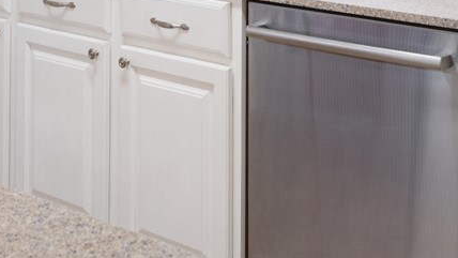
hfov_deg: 25.0
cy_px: -173
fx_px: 1033
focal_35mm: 85
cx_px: 266
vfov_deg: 13.1
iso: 400
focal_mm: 16
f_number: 8
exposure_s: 1/3
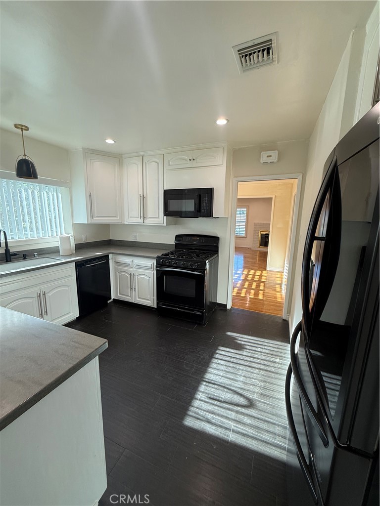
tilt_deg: -10.0
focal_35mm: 14
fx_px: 205
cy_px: 253
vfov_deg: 102.1
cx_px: 190
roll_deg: -1.4
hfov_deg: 85.7
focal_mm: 2.22
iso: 100
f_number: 2.2
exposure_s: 1/120
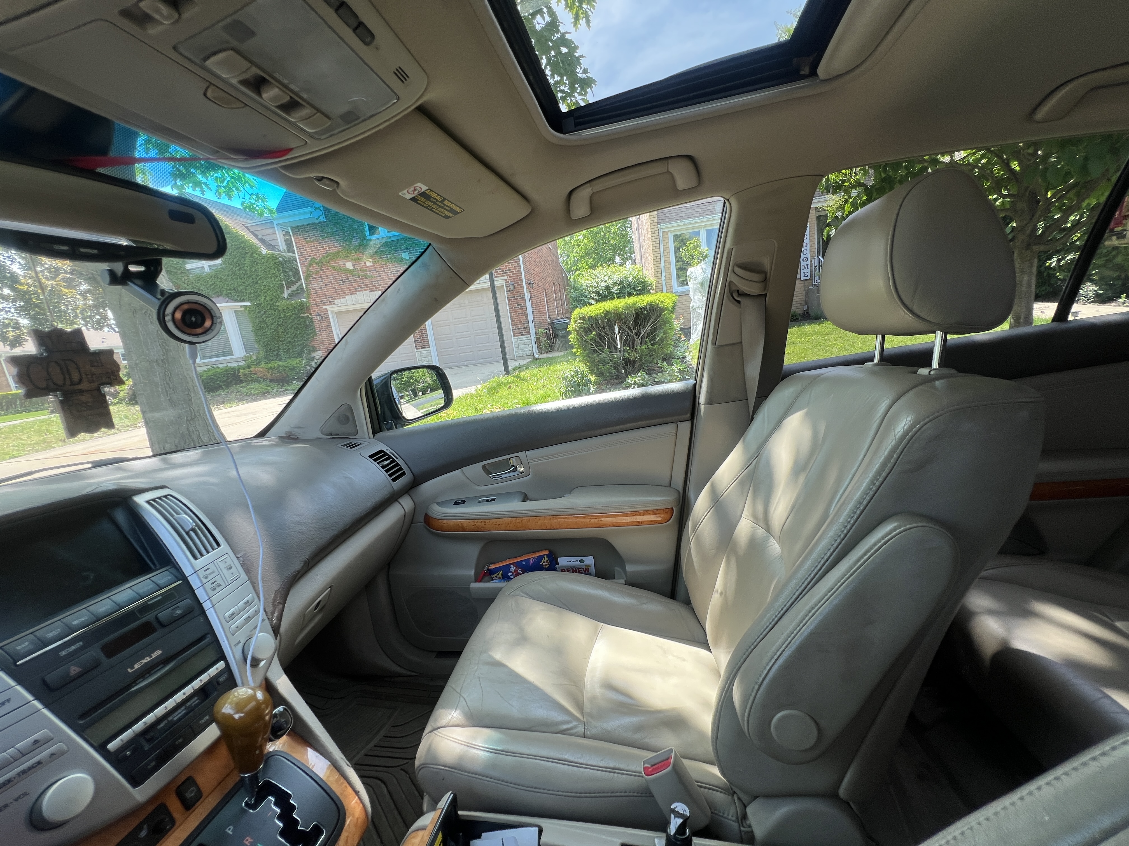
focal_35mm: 13
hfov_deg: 106.2
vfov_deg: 89.9
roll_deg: +8.0
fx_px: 424
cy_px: 423
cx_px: 564
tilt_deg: -13.0
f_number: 1.8
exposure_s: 1/135
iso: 32
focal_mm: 1.57
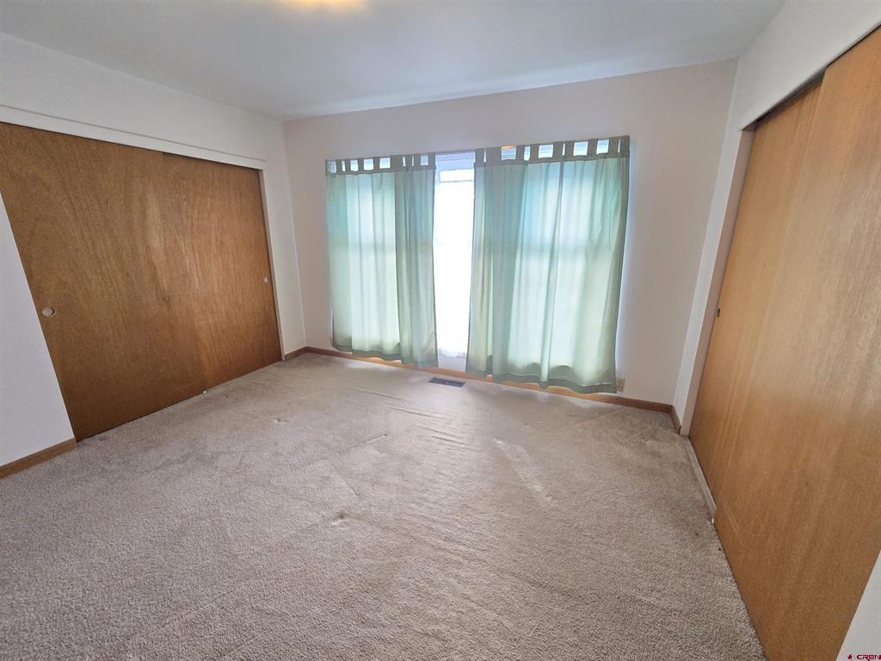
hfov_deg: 106.2
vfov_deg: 89.9
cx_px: 440
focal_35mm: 13
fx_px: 331
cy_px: 330
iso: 320
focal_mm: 2.2
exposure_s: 1/60
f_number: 2.2
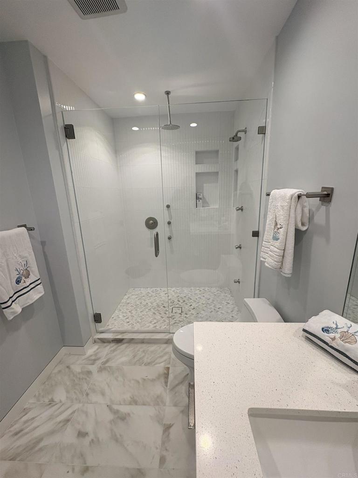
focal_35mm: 14
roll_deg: +2.2
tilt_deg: -13.0
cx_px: 179
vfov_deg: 102.1
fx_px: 193
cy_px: 239
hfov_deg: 85.7
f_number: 2.2
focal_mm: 2.22
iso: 160
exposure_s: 1/120
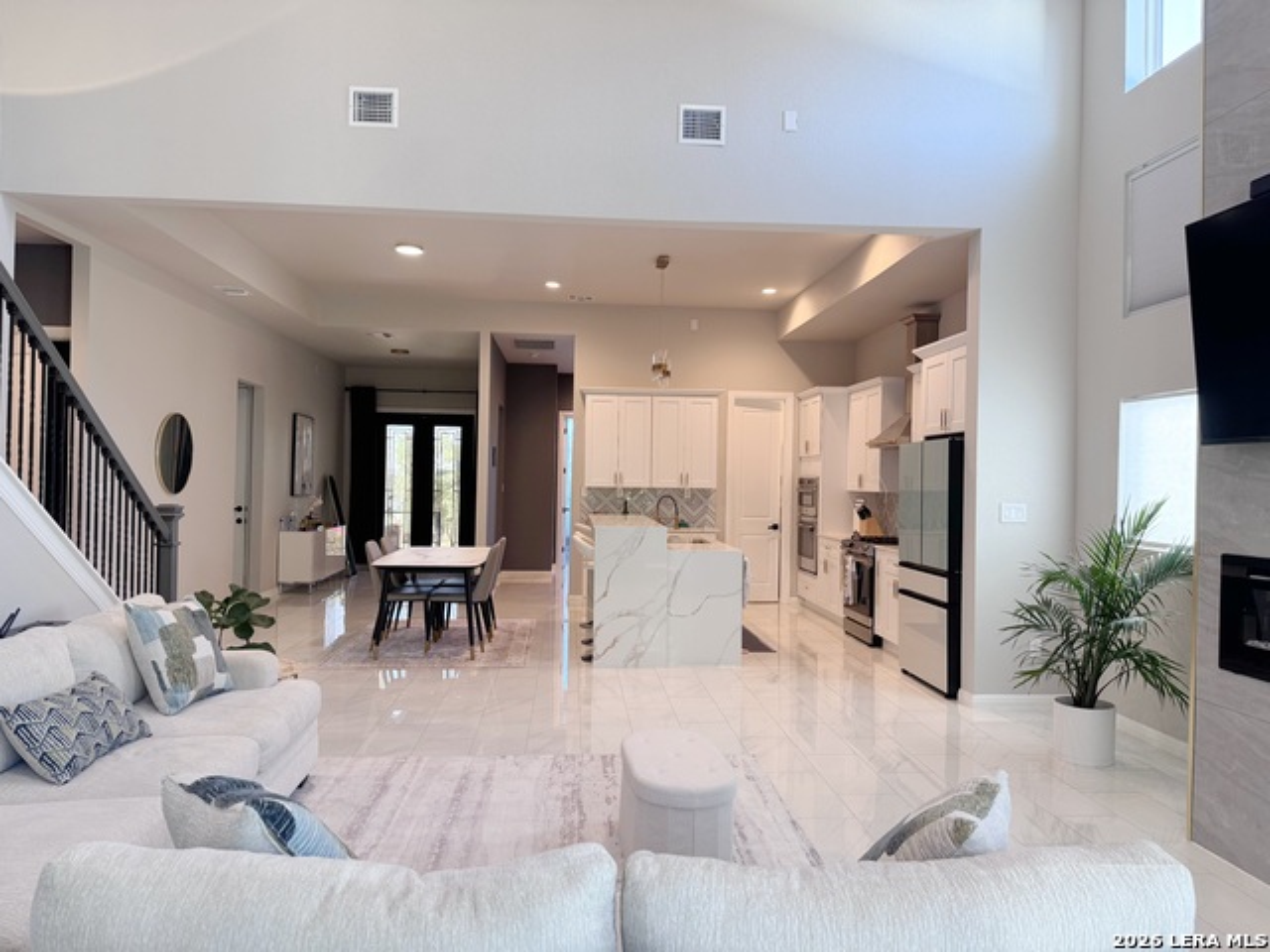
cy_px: 476
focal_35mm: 24
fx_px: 881
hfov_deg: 71.6
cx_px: 635
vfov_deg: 56.8
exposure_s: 1/120
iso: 160
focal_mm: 6.76
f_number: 1.78
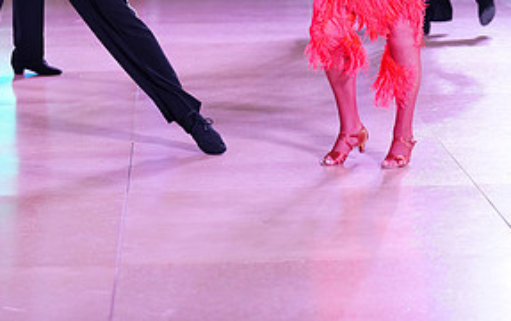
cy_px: -86
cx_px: 231
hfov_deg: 14.5
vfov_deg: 9.0
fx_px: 2007
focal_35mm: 144
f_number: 2.8
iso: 2000
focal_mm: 70
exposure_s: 1/500
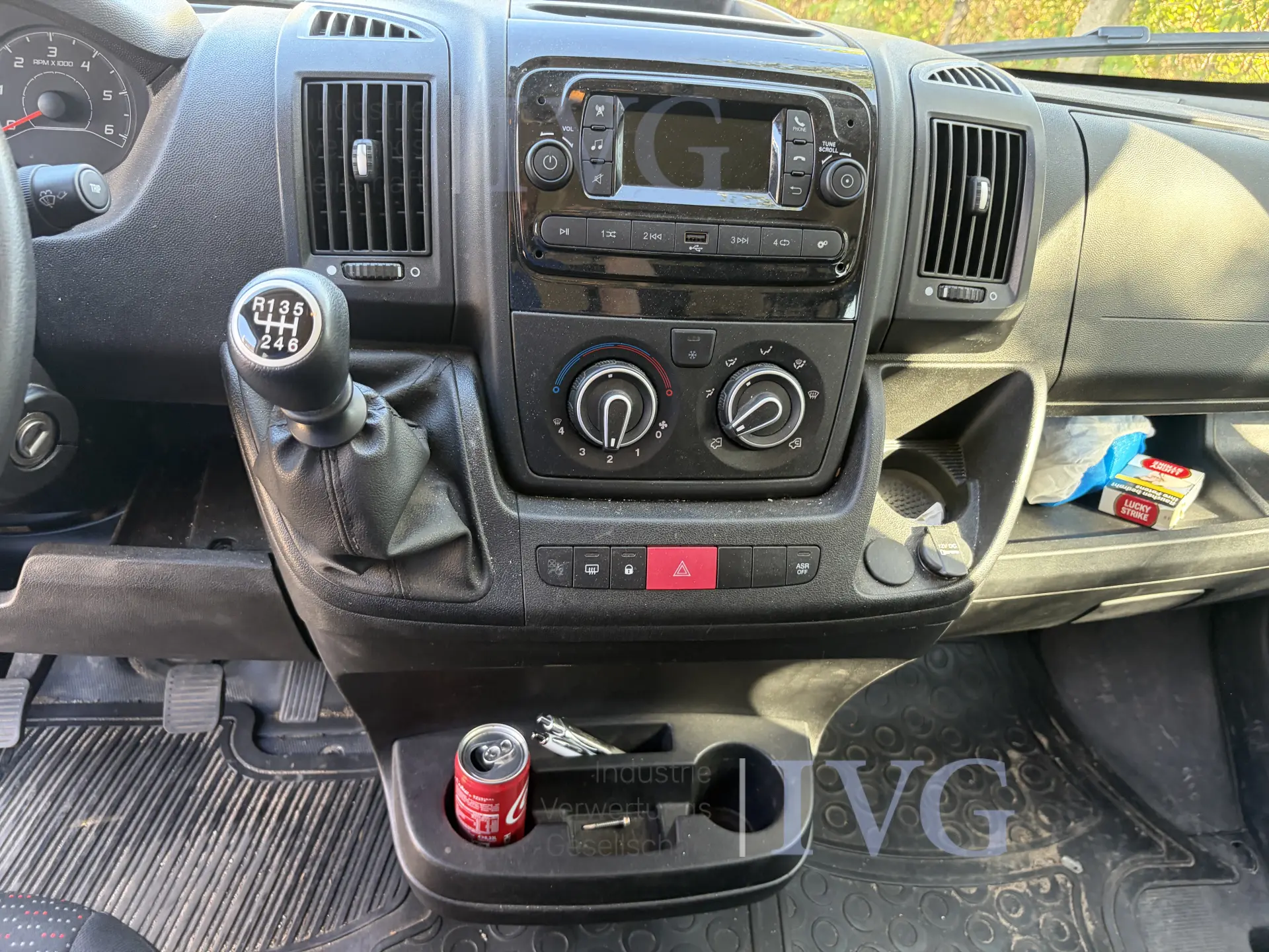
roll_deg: -7.6
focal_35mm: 26
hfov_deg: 67.3
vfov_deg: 53.1
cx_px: 634
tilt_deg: -42.5
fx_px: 953
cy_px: 476
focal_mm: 5.96
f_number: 1.6
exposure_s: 1/60
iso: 200
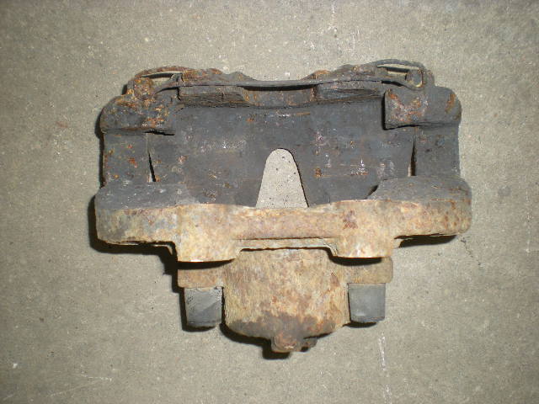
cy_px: 202
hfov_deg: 49.0
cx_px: 270
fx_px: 592
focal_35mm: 38
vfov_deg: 37.7
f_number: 3.1
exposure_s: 1/60
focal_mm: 6.3
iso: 95
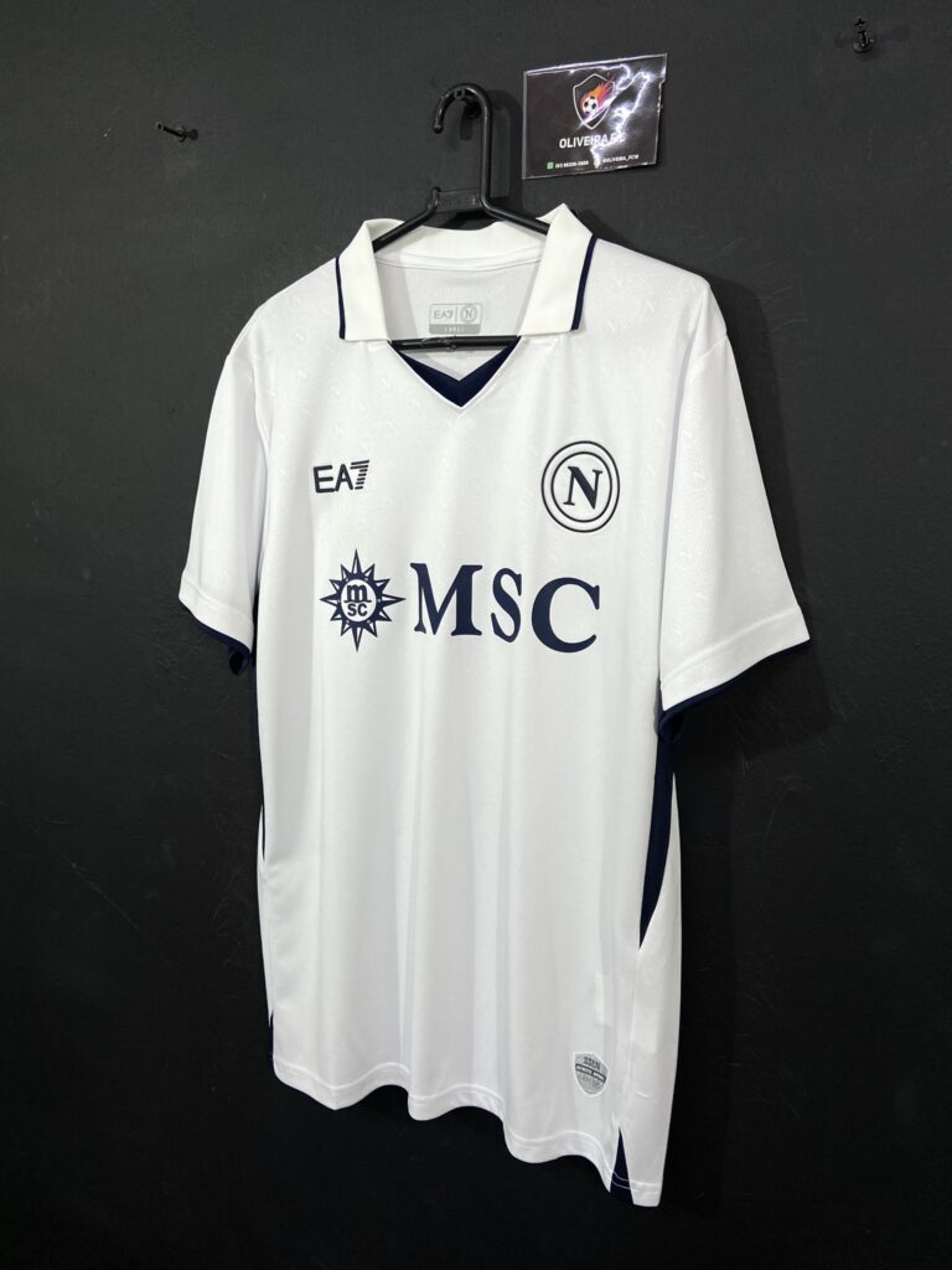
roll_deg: -1.0
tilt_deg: -8.5
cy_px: 635
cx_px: 476
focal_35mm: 26
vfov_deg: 67.3
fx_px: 953
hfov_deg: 53.1
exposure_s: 1/60
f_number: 1.8
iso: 64
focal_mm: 4.25
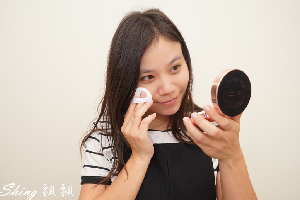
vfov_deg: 38.9
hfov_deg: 55.8
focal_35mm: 34
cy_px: 102
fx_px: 283
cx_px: 146
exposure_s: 1/60
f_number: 5.6
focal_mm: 33
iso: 1600
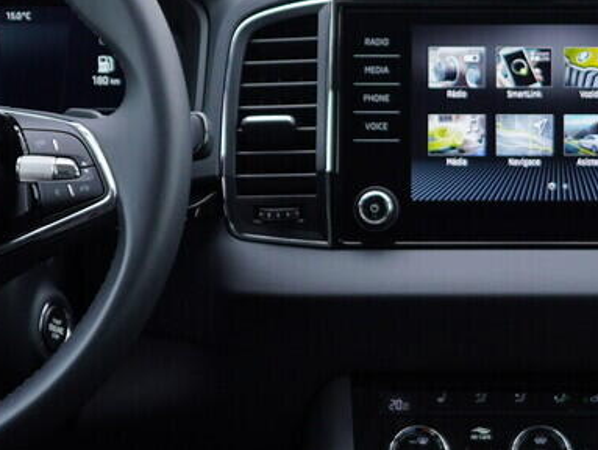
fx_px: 2248
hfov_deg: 15.0
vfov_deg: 11.4
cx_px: 528
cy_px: 219
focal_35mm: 130
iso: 125
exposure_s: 1/40
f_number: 2.8
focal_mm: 24
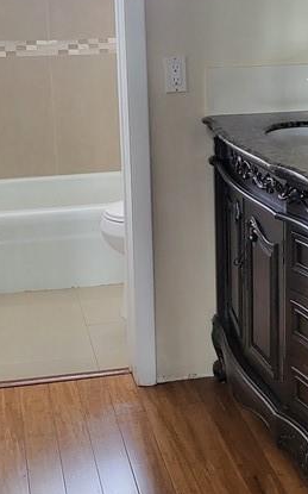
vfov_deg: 30.2
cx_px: 243
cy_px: 212
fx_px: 914
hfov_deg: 19.0
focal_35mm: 68
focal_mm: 4.25
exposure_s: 1/40
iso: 640
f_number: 1.8
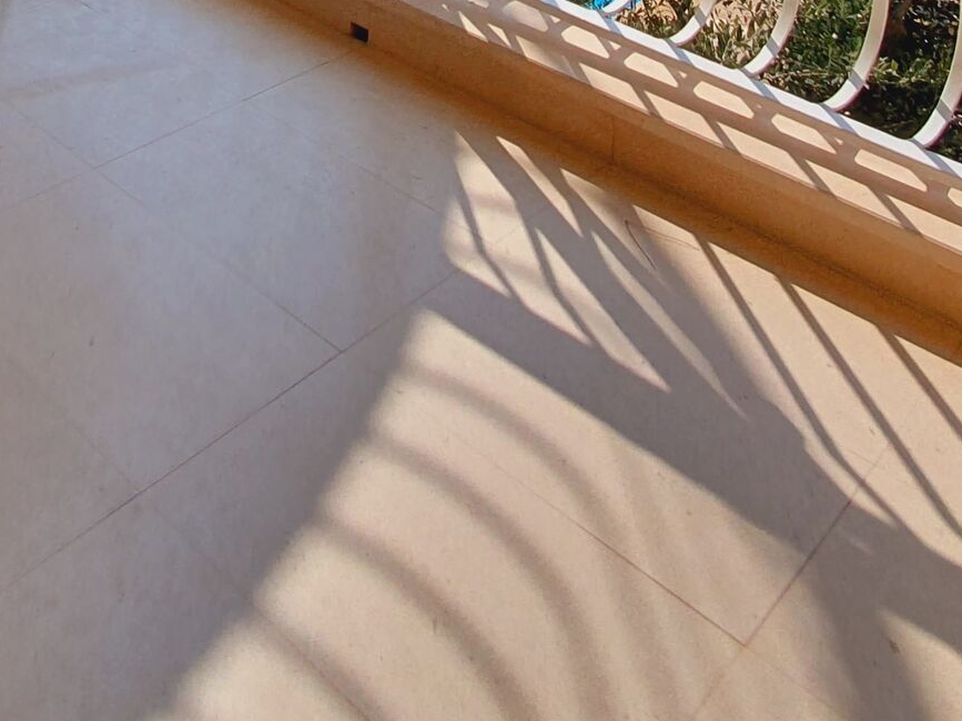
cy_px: -376
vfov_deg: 25.4
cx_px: 276
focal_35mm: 42
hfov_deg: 43.8
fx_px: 1167
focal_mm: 1.8
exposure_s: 1/1592
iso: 50
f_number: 2.2
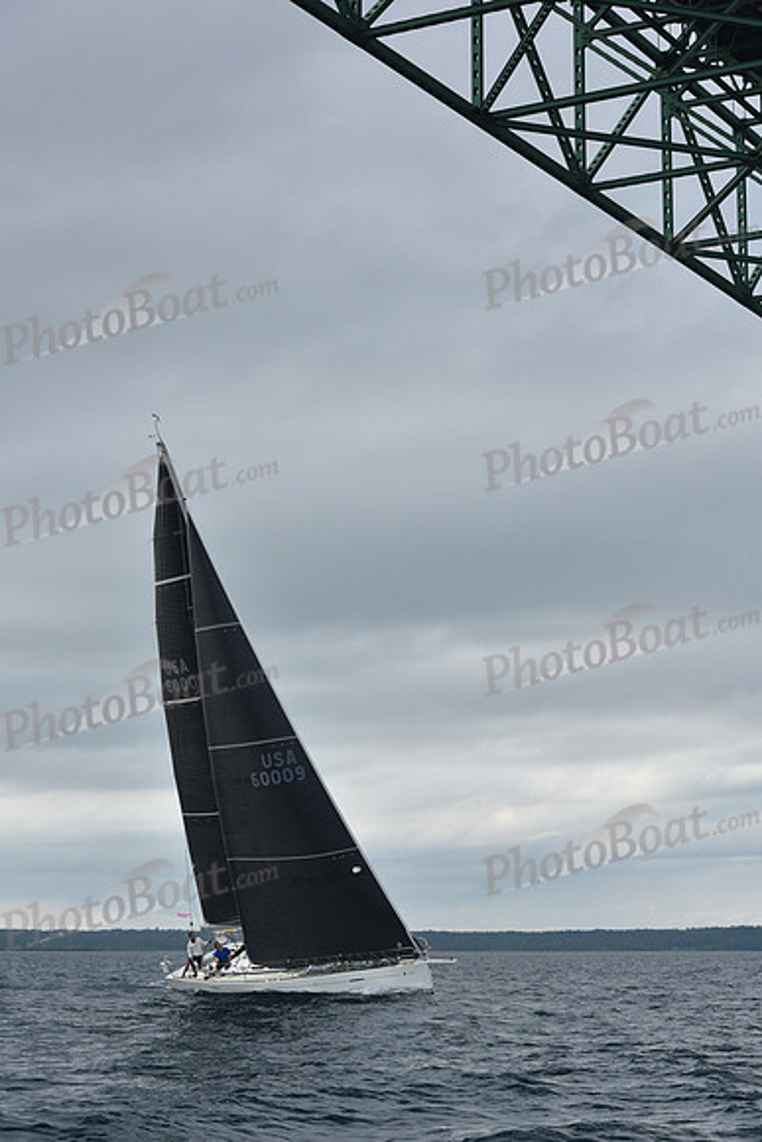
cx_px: 381
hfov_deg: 19.5
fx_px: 2221
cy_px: 571
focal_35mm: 70
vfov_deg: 28.8
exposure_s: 1/800
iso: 400
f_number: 9
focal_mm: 70
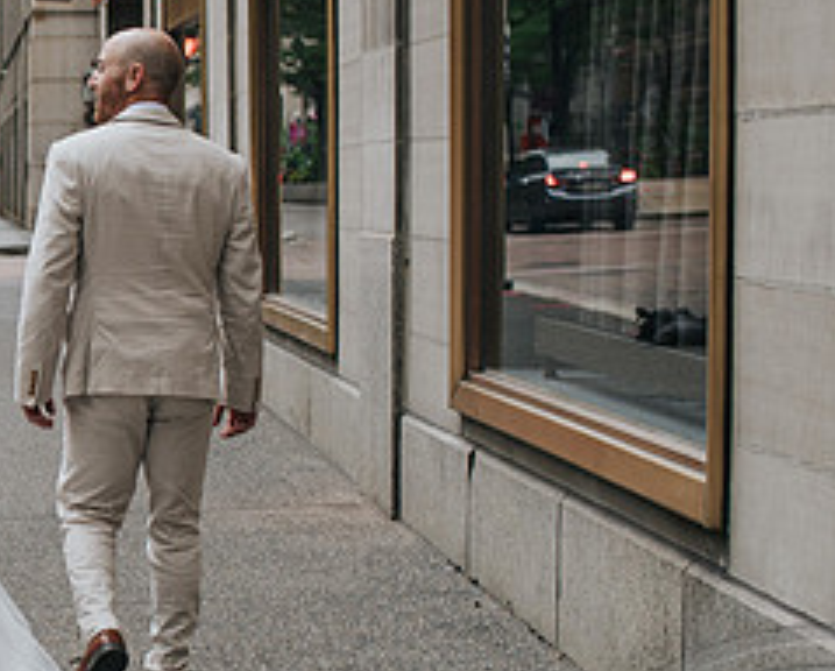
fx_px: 2599
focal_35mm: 105
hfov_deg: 17.0
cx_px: -293
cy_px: 439
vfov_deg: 14.7
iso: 250
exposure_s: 1/320
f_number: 3.2
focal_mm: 35
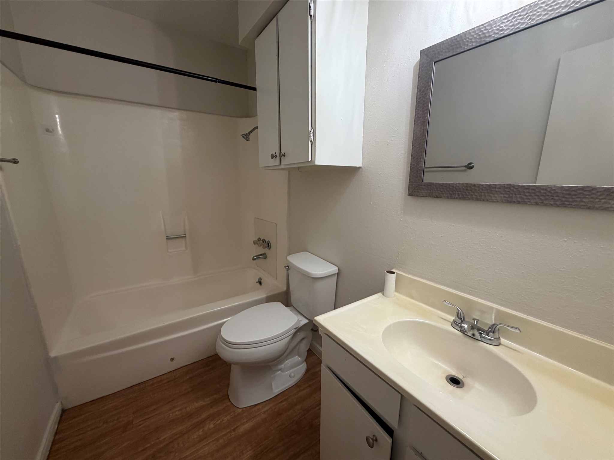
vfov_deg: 85.7
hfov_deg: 102.1
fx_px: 248
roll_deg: +0.3
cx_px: 307
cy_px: 230
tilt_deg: -12.2
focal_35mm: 14
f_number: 2.2
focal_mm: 2.22
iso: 200
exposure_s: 1/60
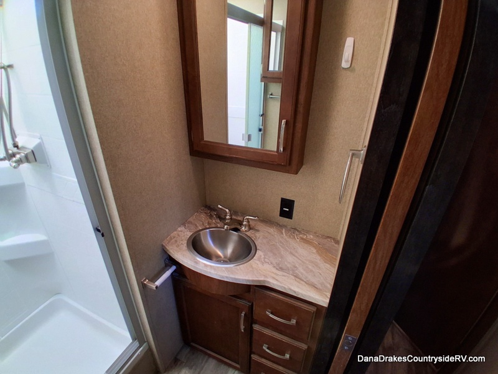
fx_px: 245
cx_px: 249
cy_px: 187
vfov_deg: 74.7
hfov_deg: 91.0
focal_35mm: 17
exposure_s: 1/40
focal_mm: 1.4
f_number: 2.2
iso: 160
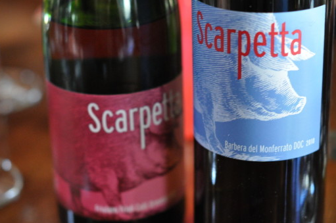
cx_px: 174
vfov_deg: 15.0
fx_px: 848
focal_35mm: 91
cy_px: 107
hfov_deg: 22.4
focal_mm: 50
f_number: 2.8
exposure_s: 1/30
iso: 1600
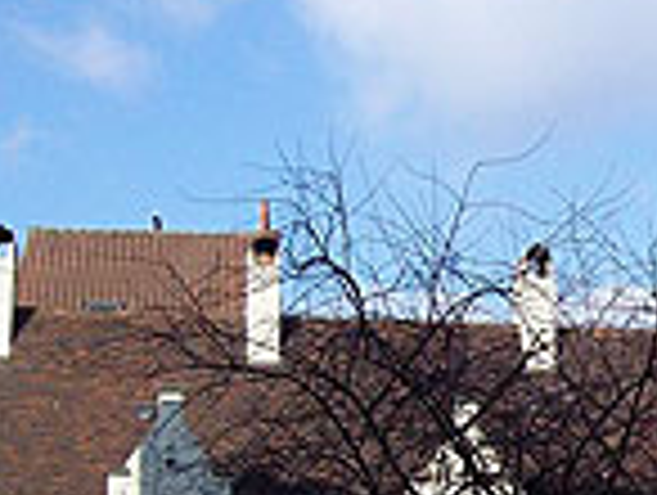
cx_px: 670
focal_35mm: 111
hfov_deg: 17.3
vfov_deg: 13.3
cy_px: 441
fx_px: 2110
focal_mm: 6
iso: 80
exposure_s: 1/423
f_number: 4.8
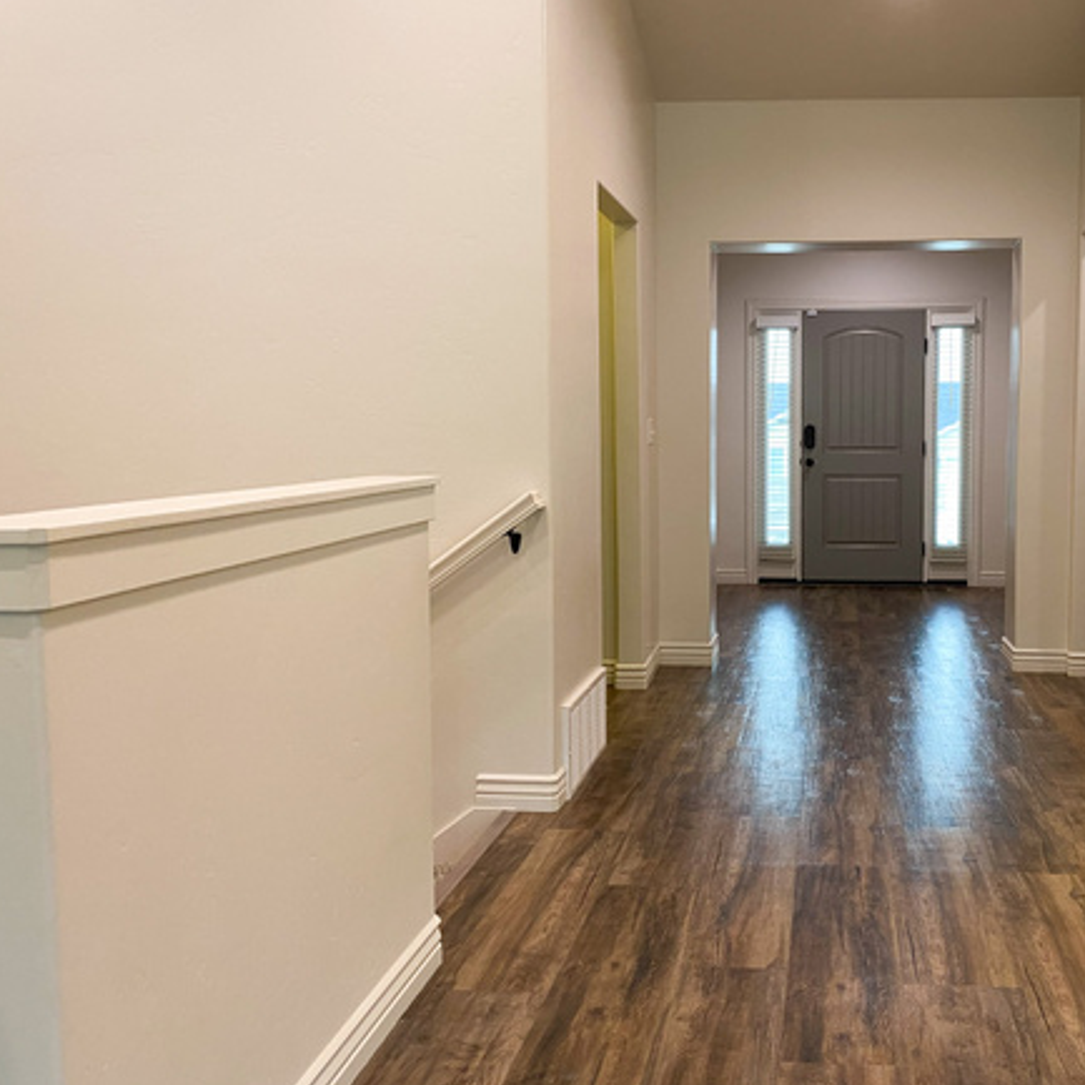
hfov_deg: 47.4
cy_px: 516
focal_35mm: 34
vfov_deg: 48.4
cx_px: 747
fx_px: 1206
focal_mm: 4.25
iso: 160
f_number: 1.8
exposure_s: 1/60
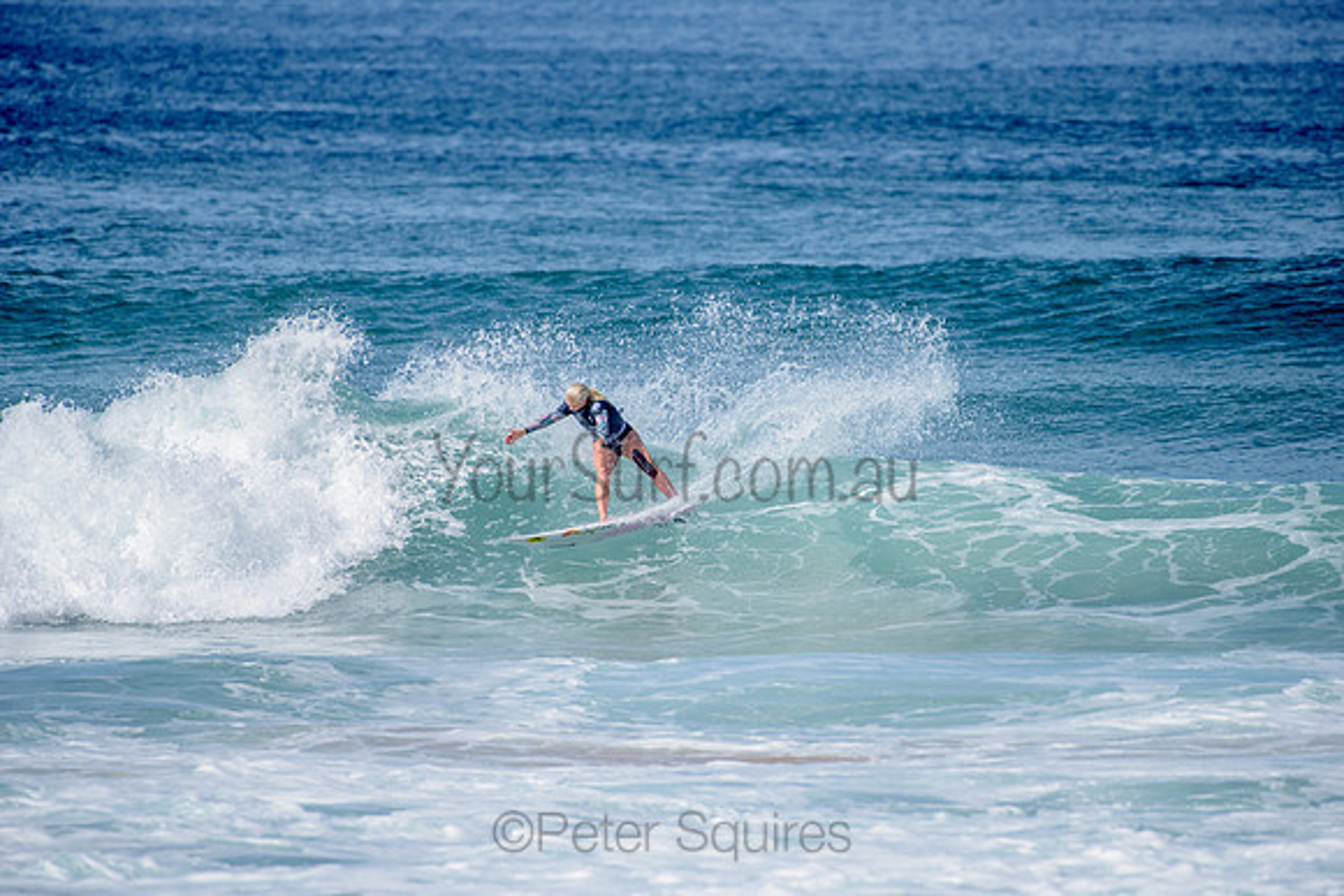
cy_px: 448
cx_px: 672
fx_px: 18670
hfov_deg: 4.1
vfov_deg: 2.8
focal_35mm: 500
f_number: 6.3
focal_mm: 500
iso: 250
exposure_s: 1/2500
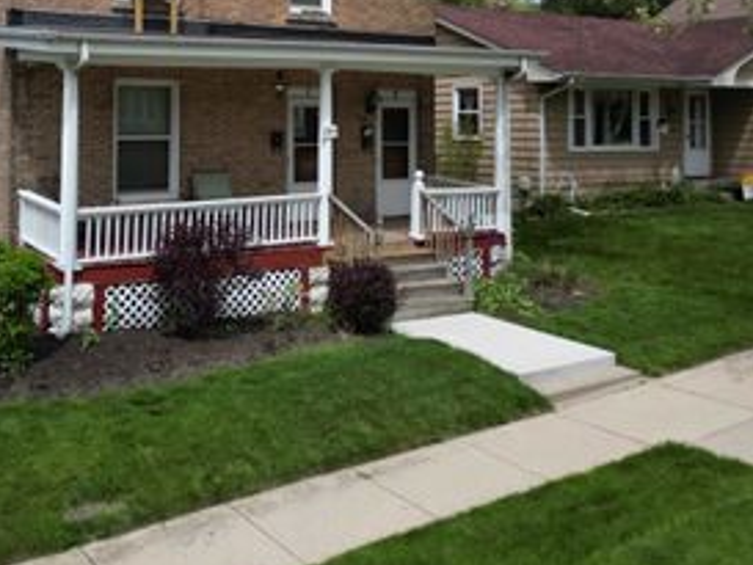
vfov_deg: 31.9
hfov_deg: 42.4
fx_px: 958
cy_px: 101
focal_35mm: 44
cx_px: 259
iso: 100
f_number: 1.7
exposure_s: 1/2500
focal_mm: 6.72
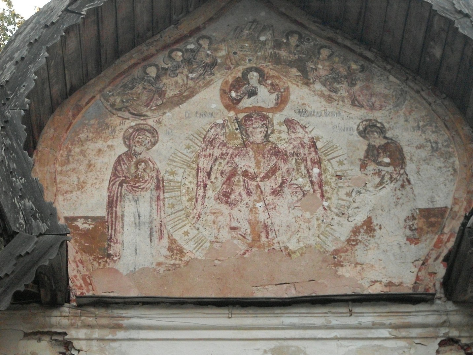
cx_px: 236
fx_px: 1257
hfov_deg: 21.3
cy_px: 178
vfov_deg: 16.1
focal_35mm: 92
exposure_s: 1/45
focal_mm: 15.3
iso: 400
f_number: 4.4
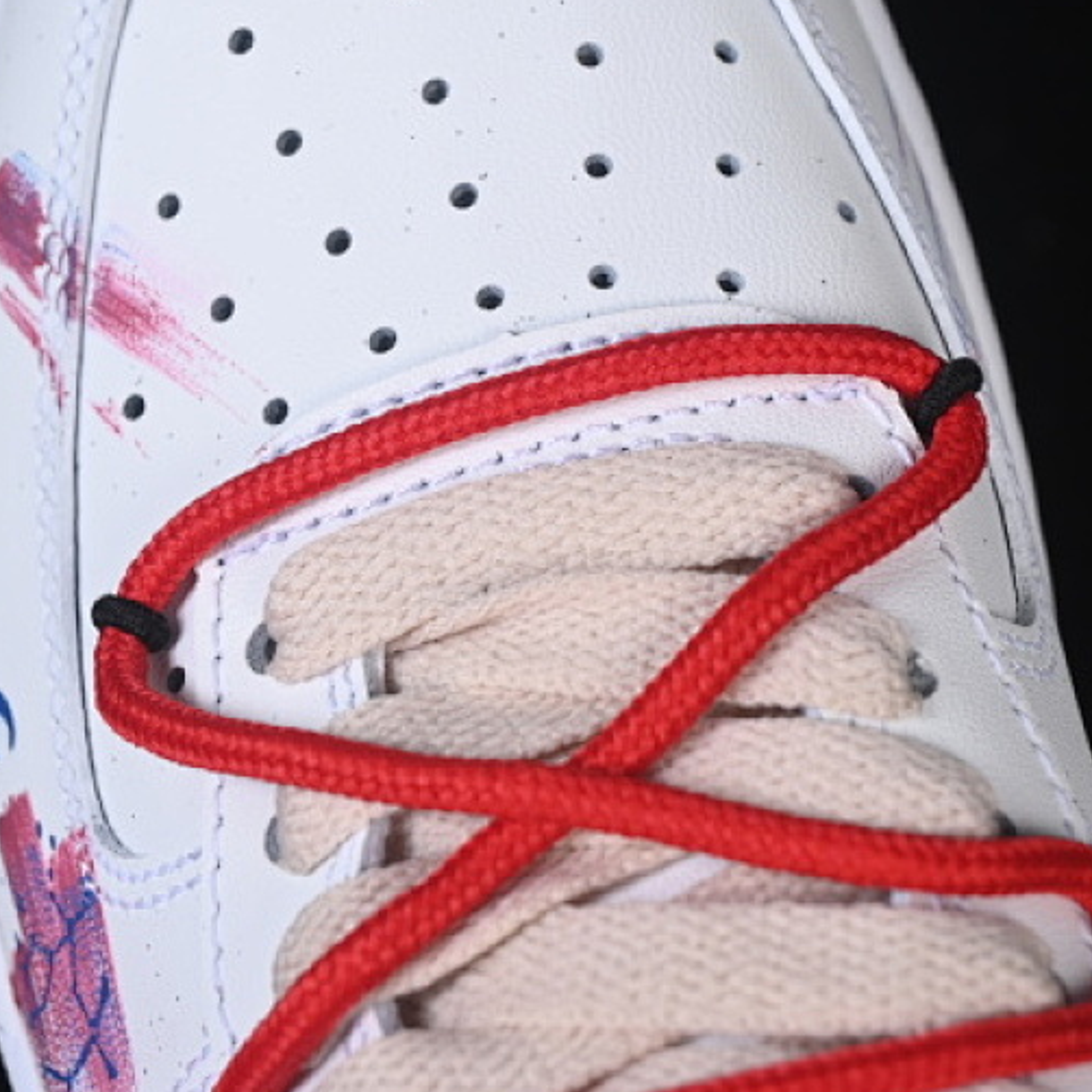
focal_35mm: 137
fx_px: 4890
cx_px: 429
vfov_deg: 12.7
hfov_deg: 12.7
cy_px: 320
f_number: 7.1
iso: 160
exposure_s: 1/100
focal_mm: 50
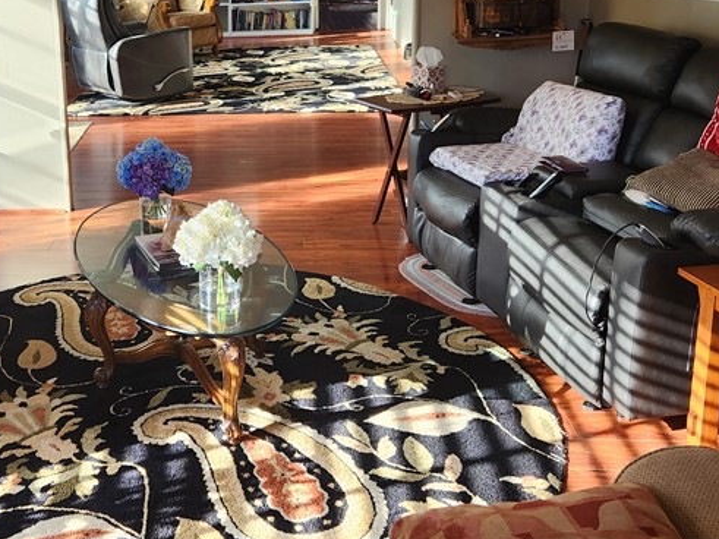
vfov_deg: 29.7
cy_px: 132
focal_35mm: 48
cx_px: 195
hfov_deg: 38.8
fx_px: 997
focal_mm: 5.4
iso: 100
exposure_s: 1/180
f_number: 1.8
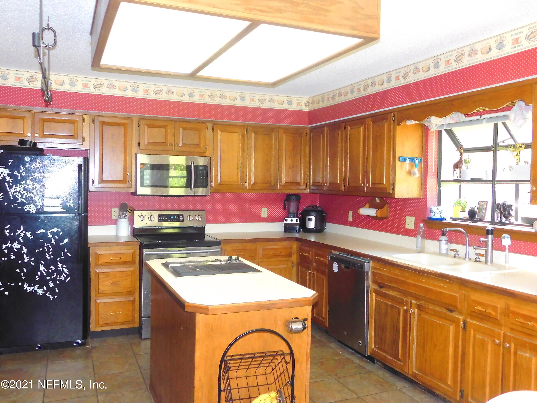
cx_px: 268
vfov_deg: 46.8
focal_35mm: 30
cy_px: 202
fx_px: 465
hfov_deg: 60.0
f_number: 3.2
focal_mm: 5.3
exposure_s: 1/30
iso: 280
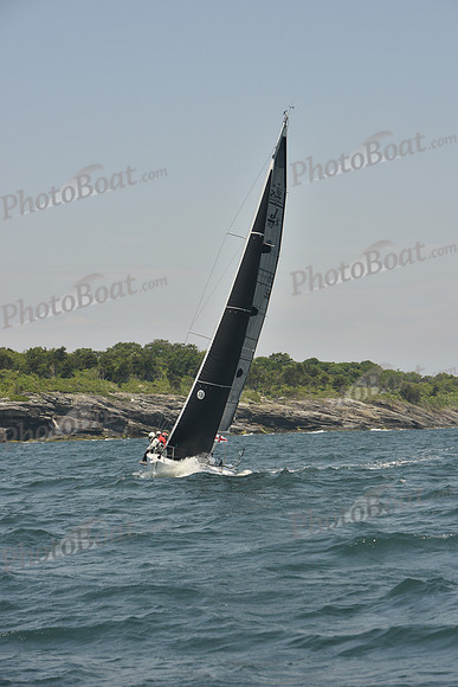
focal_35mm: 95
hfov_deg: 14.4
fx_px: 1812
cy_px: 344
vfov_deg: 21.5
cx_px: 229
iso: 250
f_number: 6.3
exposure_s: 1/640
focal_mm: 95
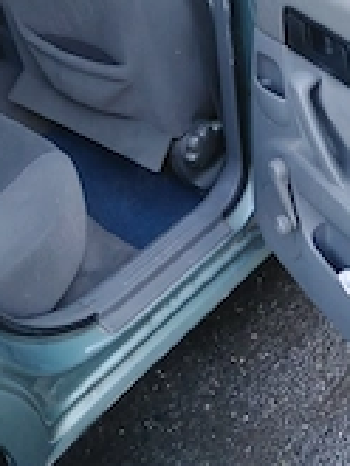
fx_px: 848
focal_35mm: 63
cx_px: 212
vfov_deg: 29.3
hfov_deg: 23.3
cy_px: 34
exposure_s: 1/60
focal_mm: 3.59
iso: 116
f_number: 1.8
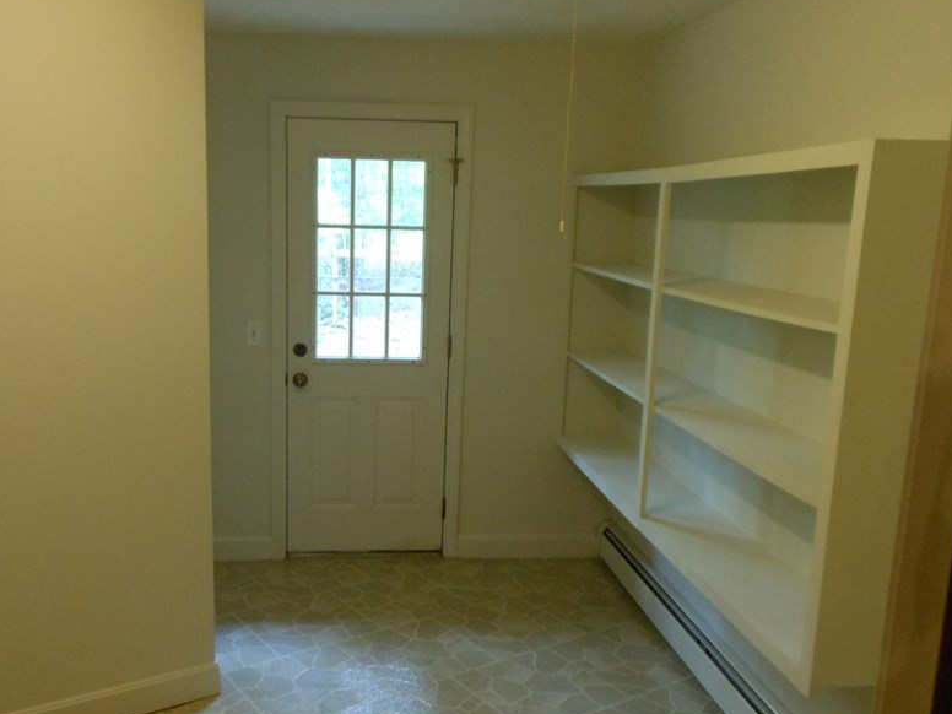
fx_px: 908
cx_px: 390
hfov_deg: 55.0
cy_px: 357
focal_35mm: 33
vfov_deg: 42.9
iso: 400
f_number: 3.2
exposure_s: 1/30
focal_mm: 4.5
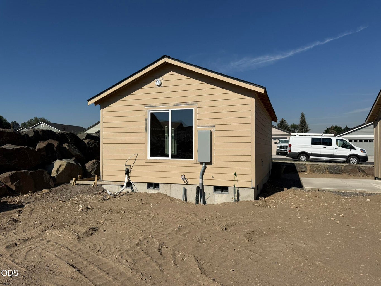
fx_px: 264
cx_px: 190
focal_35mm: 24
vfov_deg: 56.8
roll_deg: +0.0
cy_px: 143
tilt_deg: +1.1
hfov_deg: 71.6
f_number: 1.78
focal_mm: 6.76
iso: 80
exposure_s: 1/10309
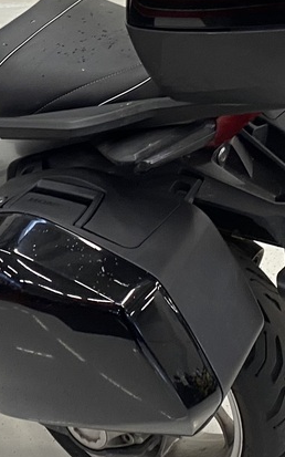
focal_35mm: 96
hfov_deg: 13.3
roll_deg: -3.0
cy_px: 87
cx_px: -51
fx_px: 1193
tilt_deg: -19.0
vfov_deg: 21.4
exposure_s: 1/50
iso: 80
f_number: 1.8
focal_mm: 4.25
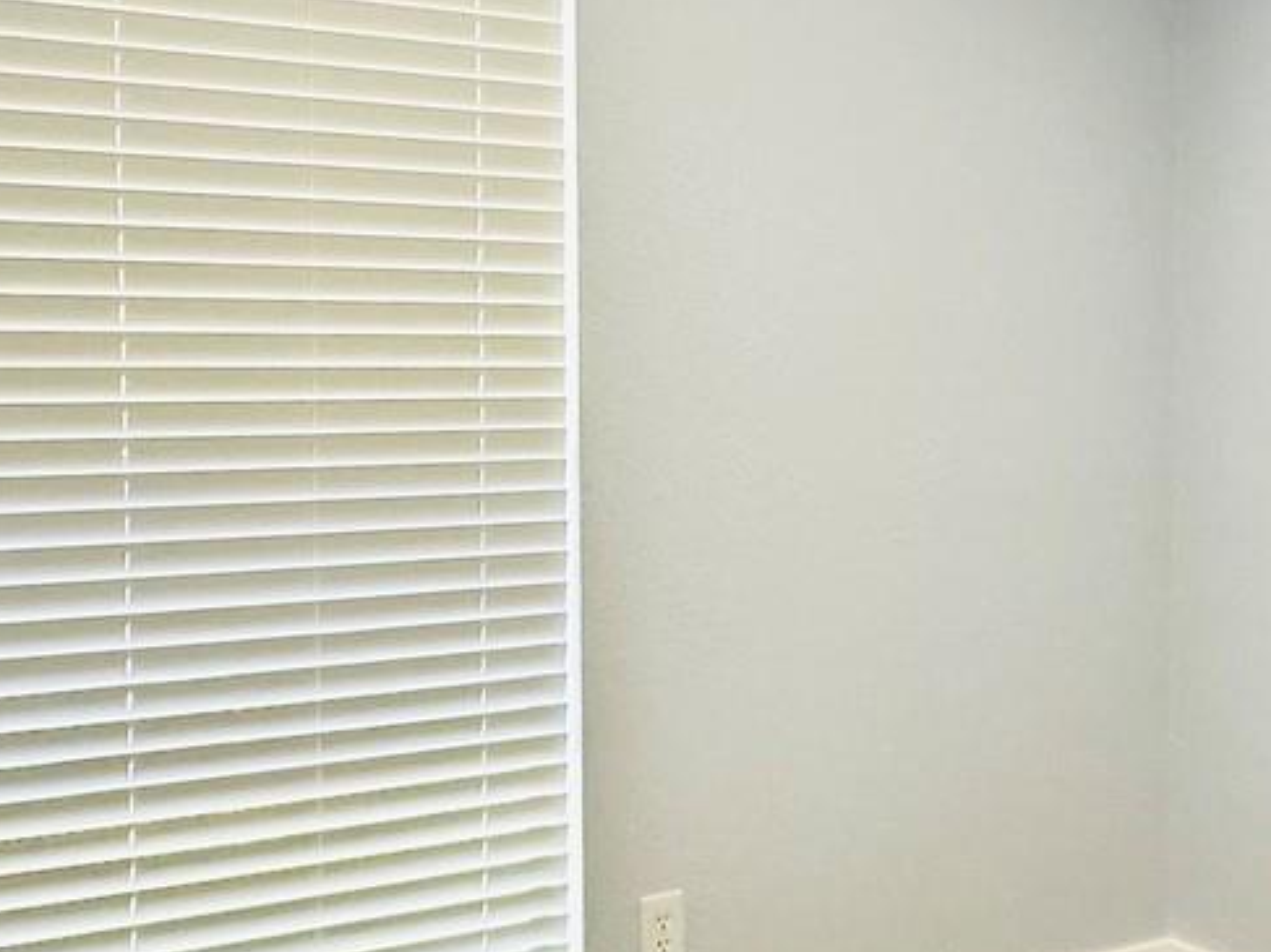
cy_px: 459
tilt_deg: -2.4
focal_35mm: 46
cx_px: 626
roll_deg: +0.6
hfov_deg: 41.2
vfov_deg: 31.5
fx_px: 1689
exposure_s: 1/120
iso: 200
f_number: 2.2
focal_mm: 2.22
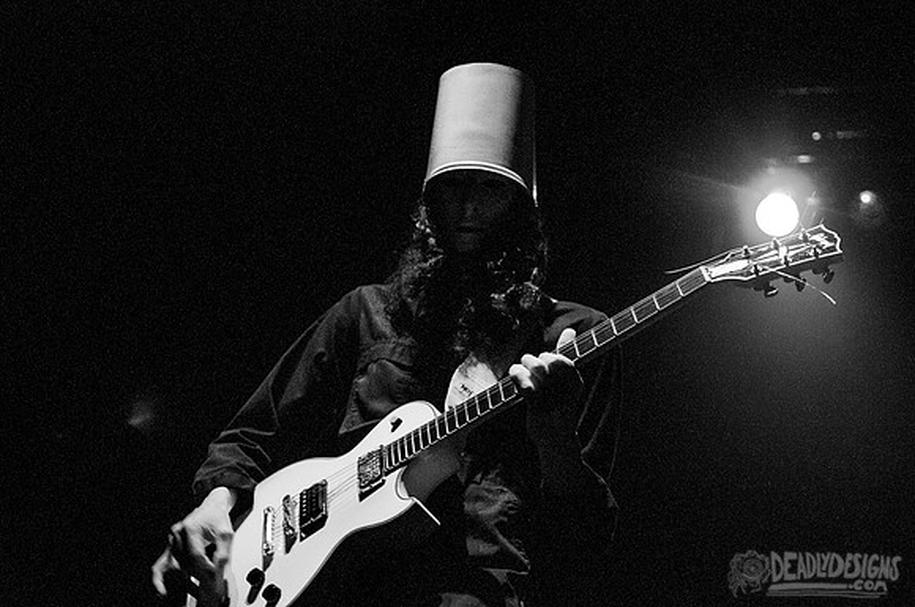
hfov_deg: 37.9
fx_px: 1333
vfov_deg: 25.7
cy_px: 304
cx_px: 458
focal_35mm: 52
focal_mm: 35
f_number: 2.8
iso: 1250
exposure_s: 1/60
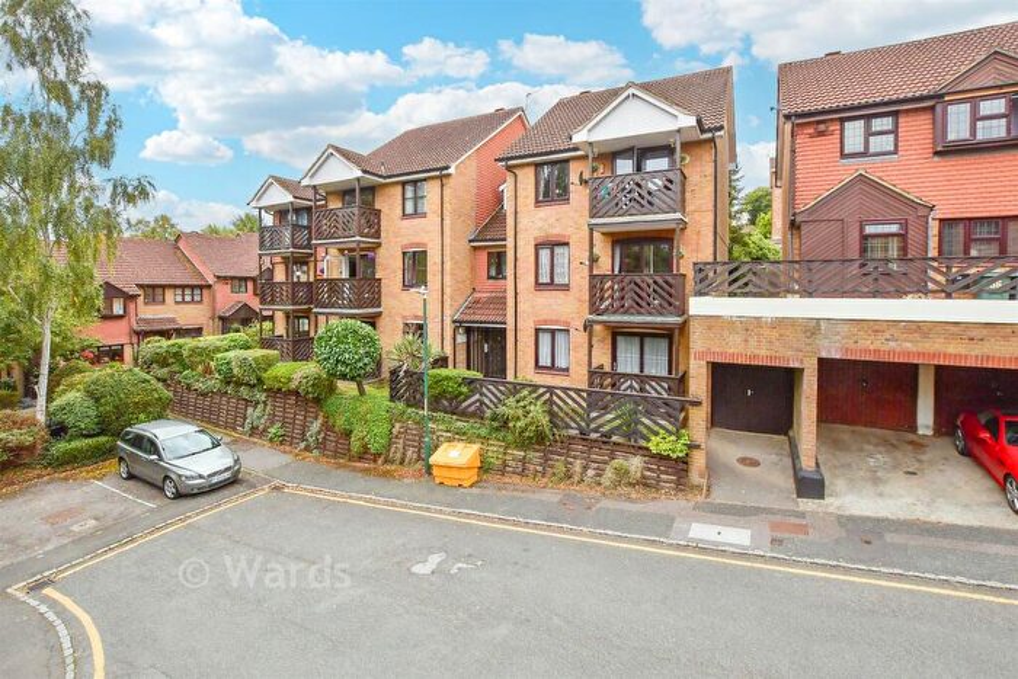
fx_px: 424
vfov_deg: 77.4
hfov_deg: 100.4
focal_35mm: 15
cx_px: 509
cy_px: 340
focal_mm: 10
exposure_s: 1/640
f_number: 8
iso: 400
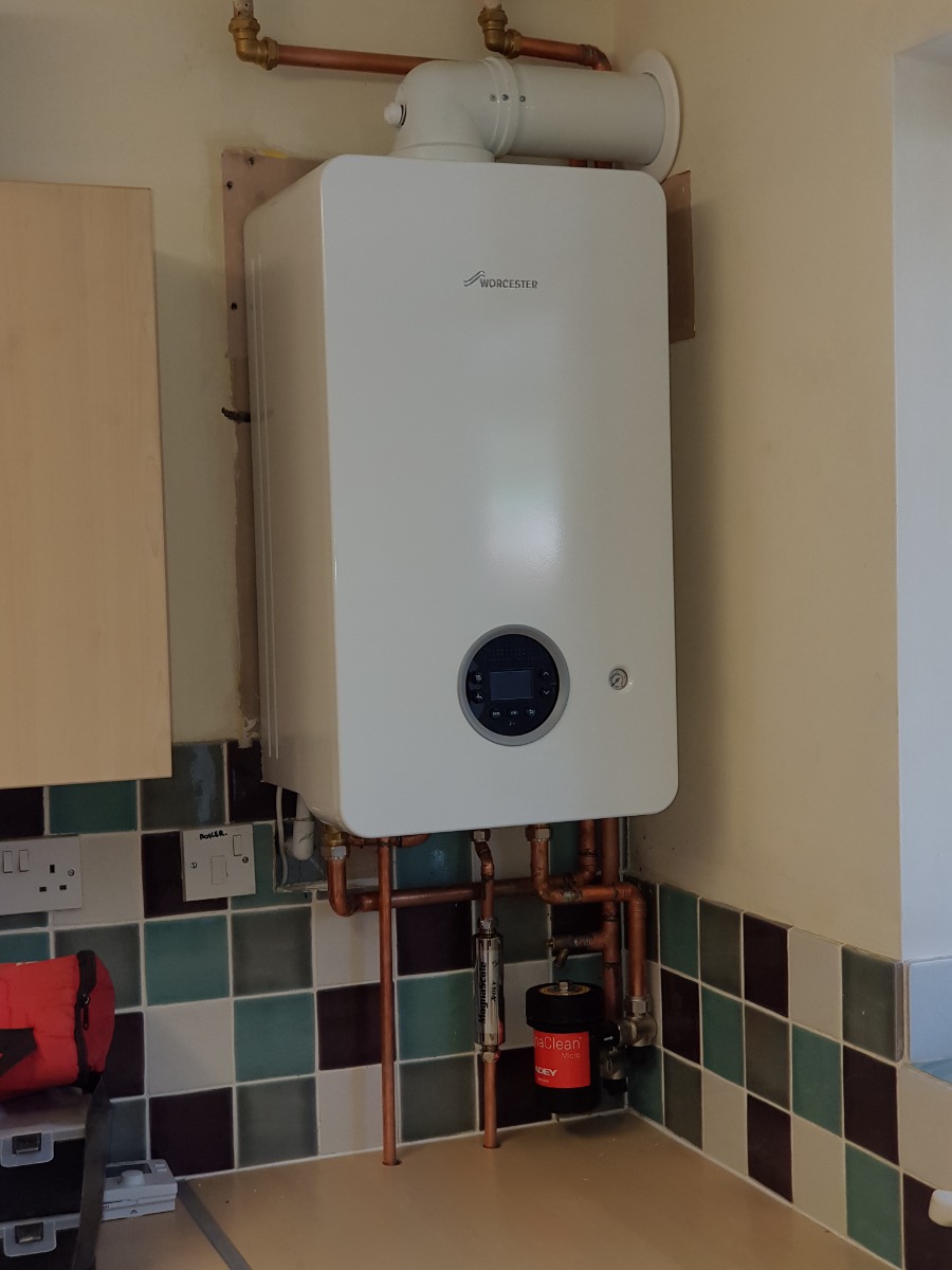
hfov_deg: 28.0
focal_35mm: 52
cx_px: 476
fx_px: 1907
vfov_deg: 36.8
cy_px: 635
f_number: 2.4
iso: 64
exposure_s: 1/33
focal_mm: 6
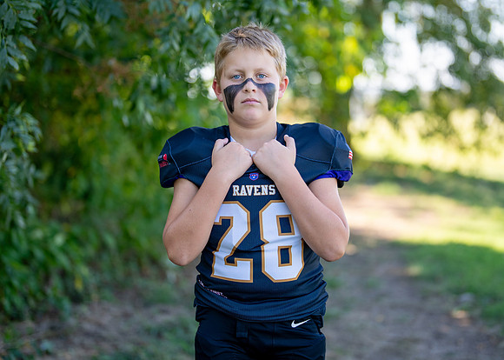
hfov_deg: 30.3
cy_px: 155
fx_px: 930
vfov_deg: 21.9
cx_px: 267
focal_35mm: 65
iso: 100
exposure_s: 1/1250
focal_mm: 50
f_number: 1.2
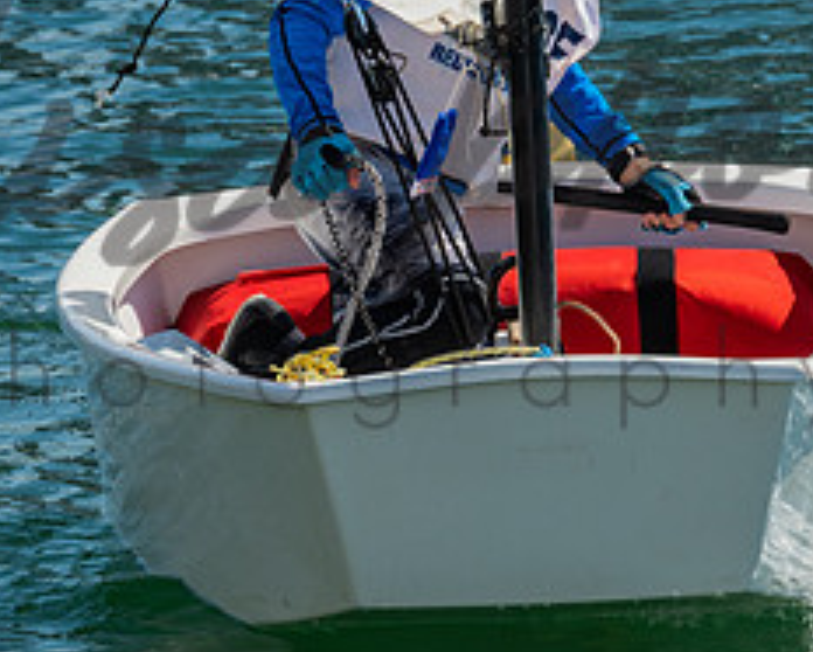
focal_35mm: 472
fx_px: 11367
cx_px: 460
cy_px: 36
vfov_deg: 3.3
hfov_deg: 4.1
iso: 100
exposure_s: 1/250
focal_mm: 120
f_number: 6.3
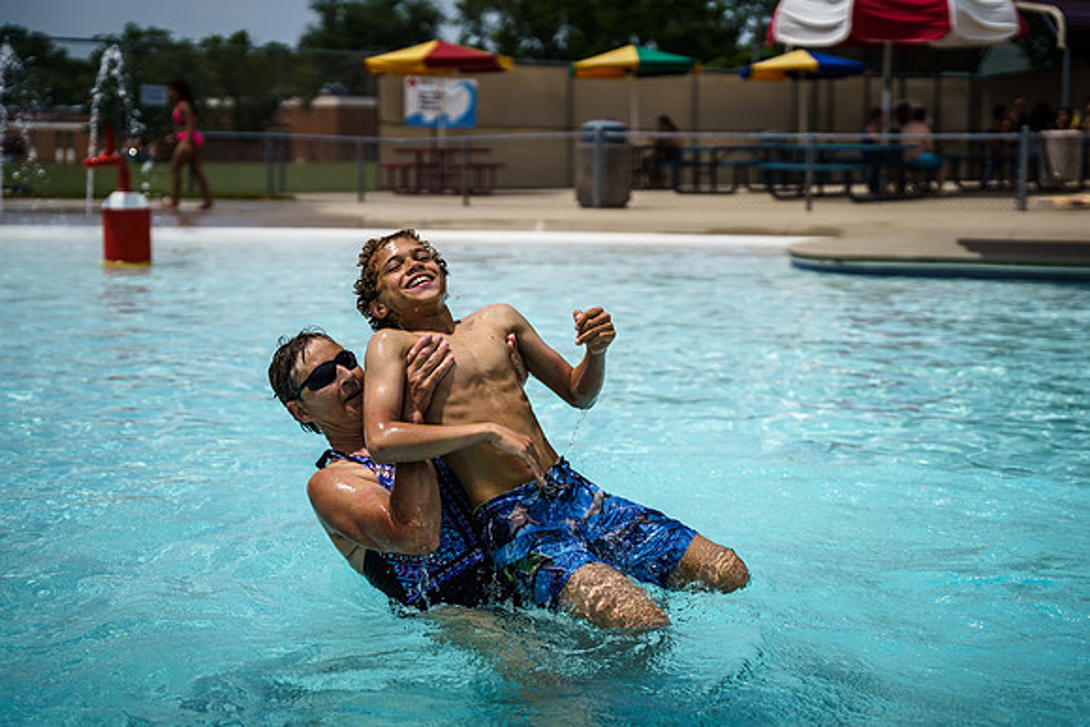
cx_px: 545
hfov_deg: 30.7
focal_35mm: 66
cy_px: 364
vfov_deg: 20.7
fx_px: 1986
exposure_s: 1/4000
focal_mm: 58.8
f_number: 2.8
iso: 100
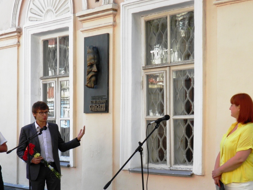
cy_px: 147
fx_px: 541
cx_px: 118
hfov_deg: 26.3
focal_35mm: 74
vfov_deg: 19.7
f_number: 4.7
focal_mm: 7.9
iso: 50
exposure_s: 1/60
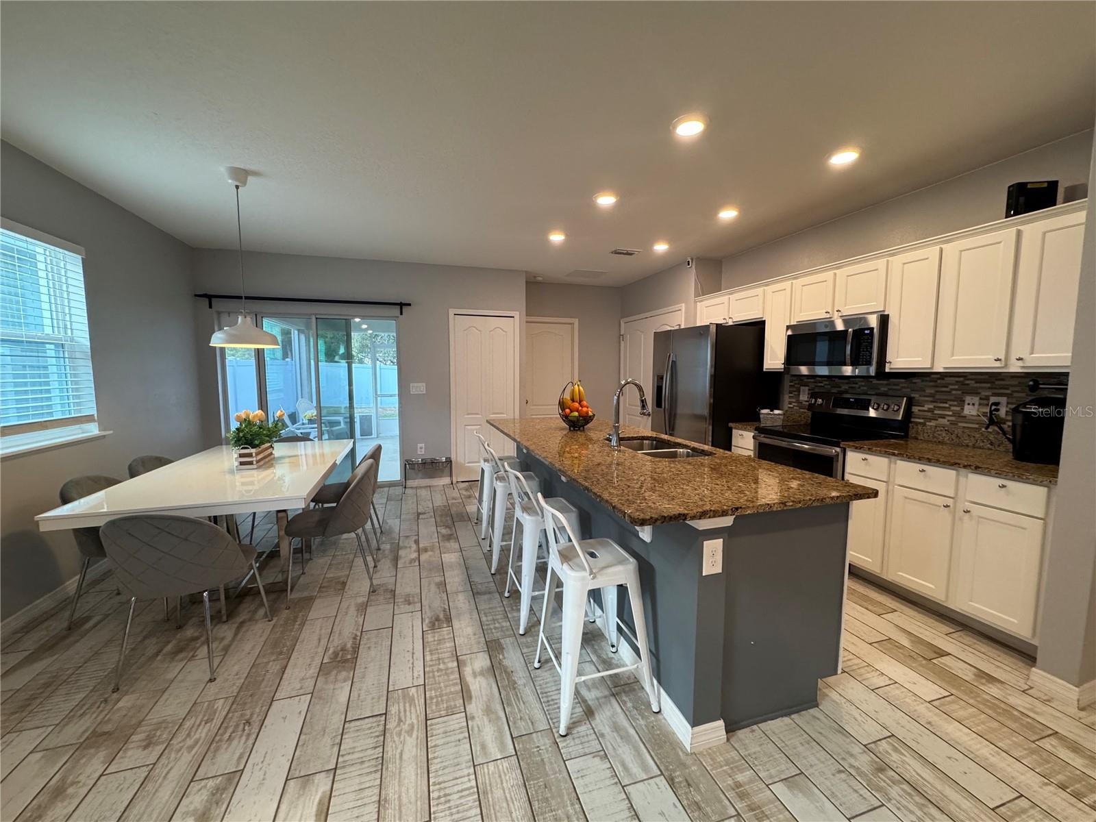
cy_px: 411
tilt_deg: -5.7
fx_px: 443
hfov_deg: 102.1
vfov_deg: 85.7
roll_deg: -0.3
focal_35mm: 14
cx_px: 548
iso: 250
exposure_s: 1/120
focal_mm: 2.22
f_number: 2.2
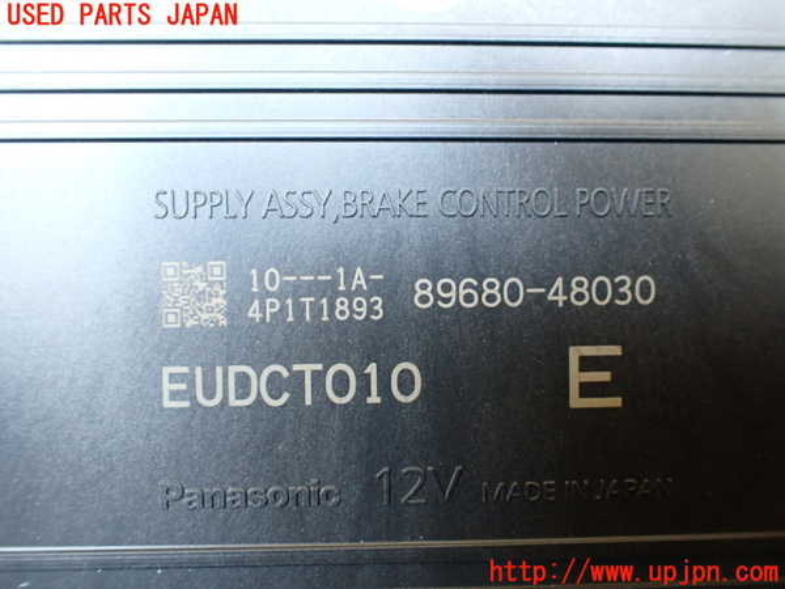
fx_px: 680
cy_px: 294
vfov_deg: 46.8
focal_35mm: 30
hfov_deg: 60.0
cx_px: 392
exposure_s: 1/50
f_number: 2.3
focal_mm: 5.4
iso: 800
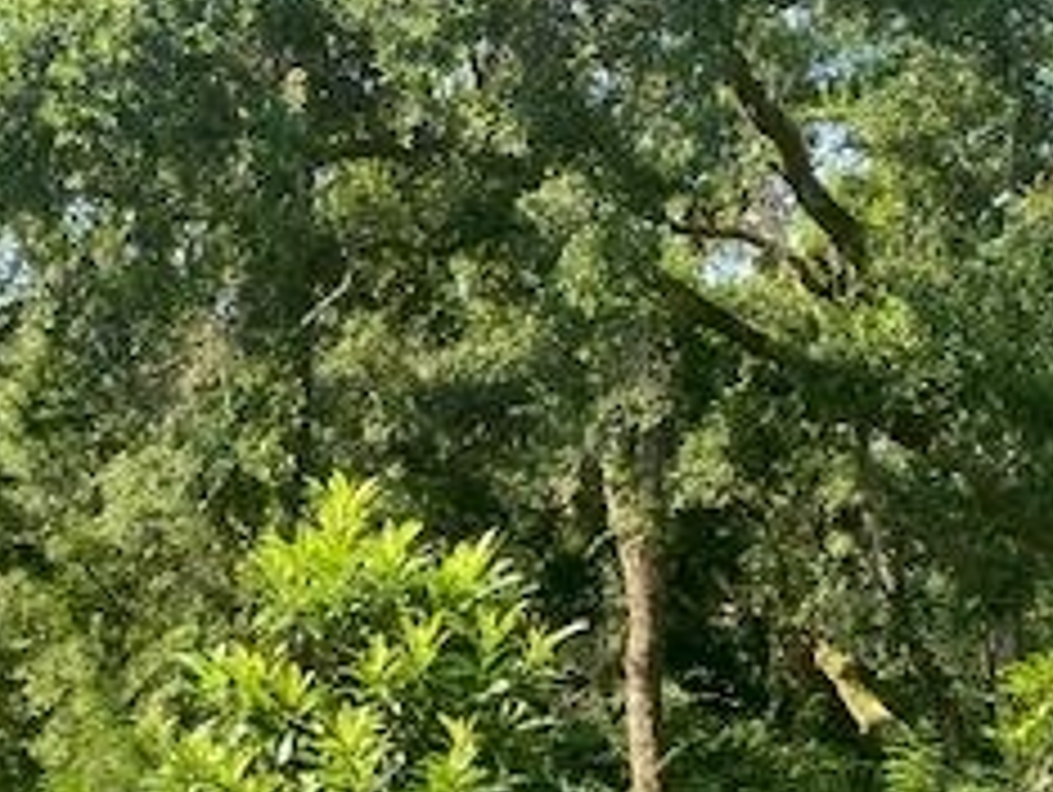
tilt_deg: -6.5
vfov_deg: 19.4
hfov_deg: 26.7
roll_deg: -1.8
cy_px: 986
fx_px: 2162
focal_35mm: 71
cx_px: 162
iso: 32
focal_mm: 4.25
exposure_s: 1/539
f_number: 1.8
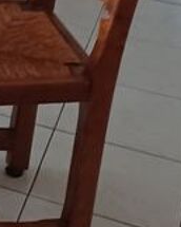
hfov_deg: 8.8
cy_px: -125
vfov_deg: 12.1
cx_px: -324
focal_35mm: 151
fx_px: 1011
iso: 500
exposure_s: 1/25
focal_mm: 4.6
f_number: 1.8
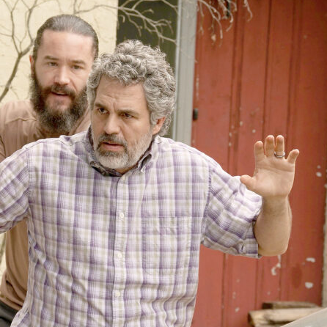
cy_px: 181
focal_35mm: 183
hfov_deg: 9.5
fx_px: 1956
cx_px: 93
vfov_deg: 9.6
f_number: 11
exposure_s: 1/250
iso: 800
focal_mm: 128
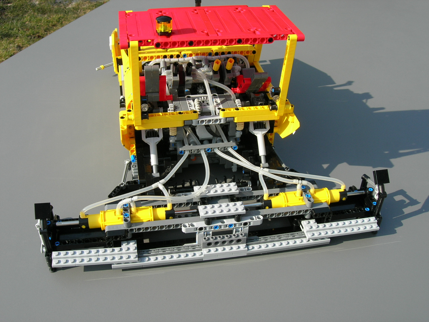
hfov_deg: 49.0
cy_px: 161
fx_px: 471
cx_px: 214
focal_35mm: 38
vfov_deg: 37.7
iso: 64
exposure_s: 1/320
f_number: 4.8
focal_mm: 7.8
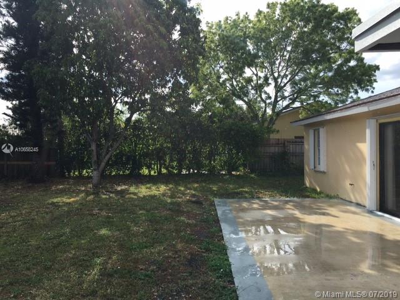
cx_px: 200
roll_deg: -0.7
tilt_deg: +1.7
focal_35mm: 29
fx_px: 335
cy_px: 150
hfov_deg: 61.7
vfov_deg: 48.2
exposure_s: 1/999
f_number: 2.2
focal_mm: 4.15
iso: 25
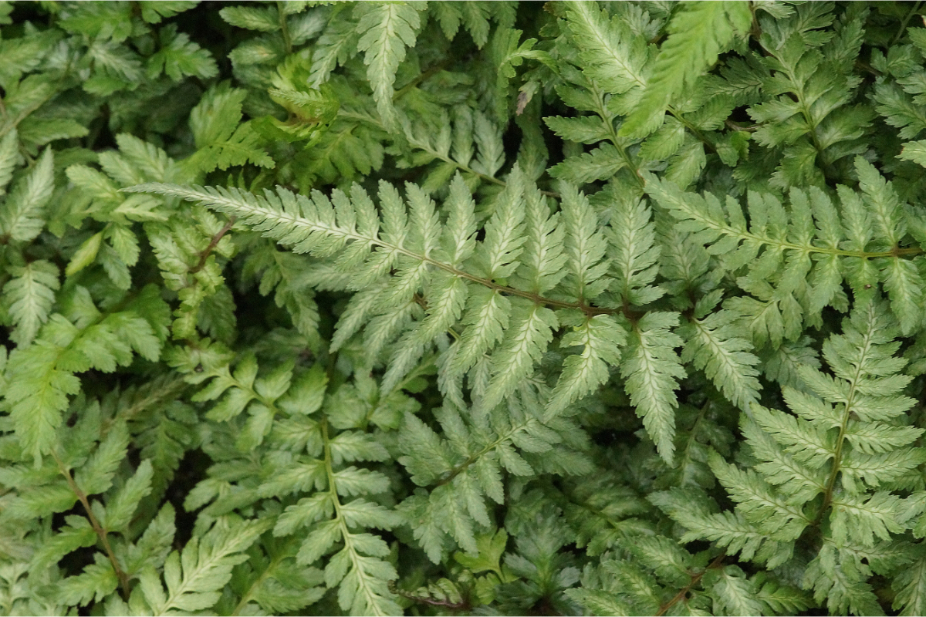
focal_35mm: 150
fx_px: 3858
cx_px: 463
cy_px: 308
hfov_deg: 13.7
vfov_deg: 9.1
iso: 3200
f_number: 13
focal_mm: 100
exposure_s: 1/125
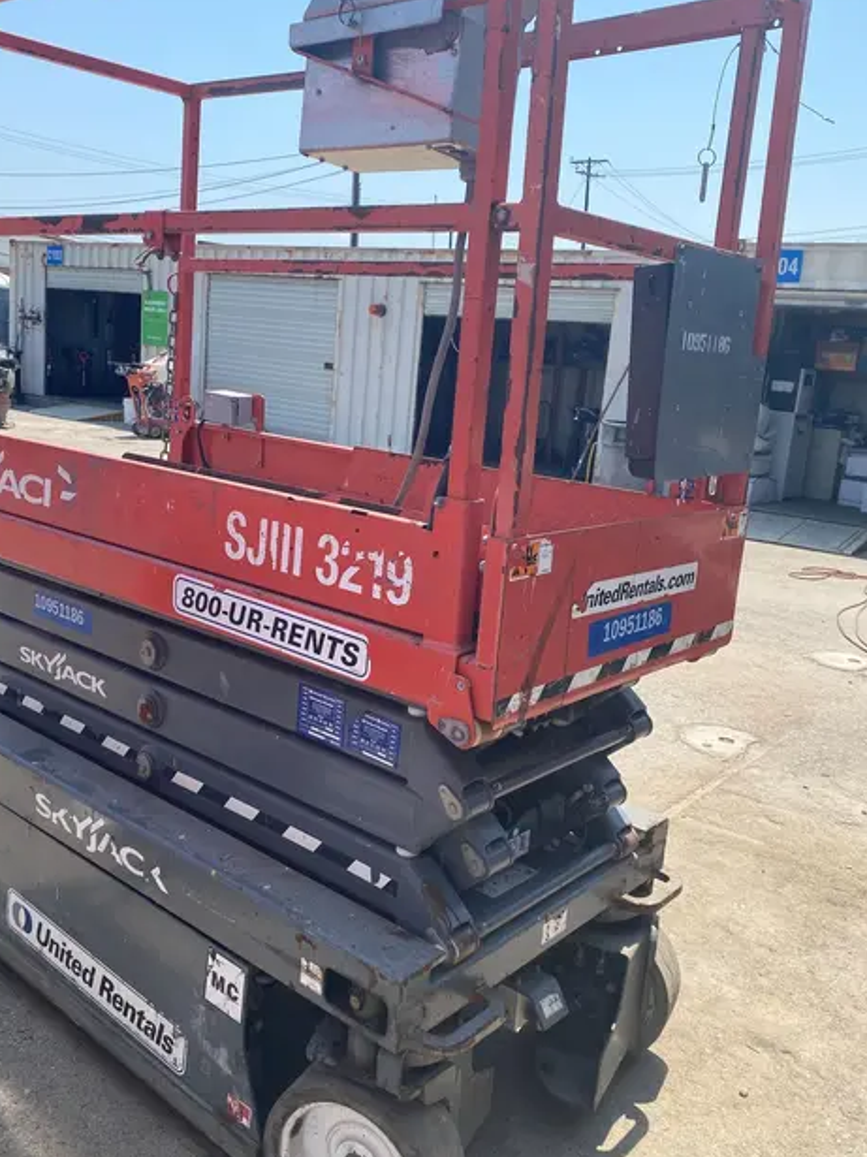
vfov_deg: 58.3
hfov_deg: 45.4
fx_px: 1036
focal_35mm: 31
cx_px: 414
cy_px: 556
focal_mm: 4.25
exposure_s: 1/2222
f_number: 1.8
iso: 32
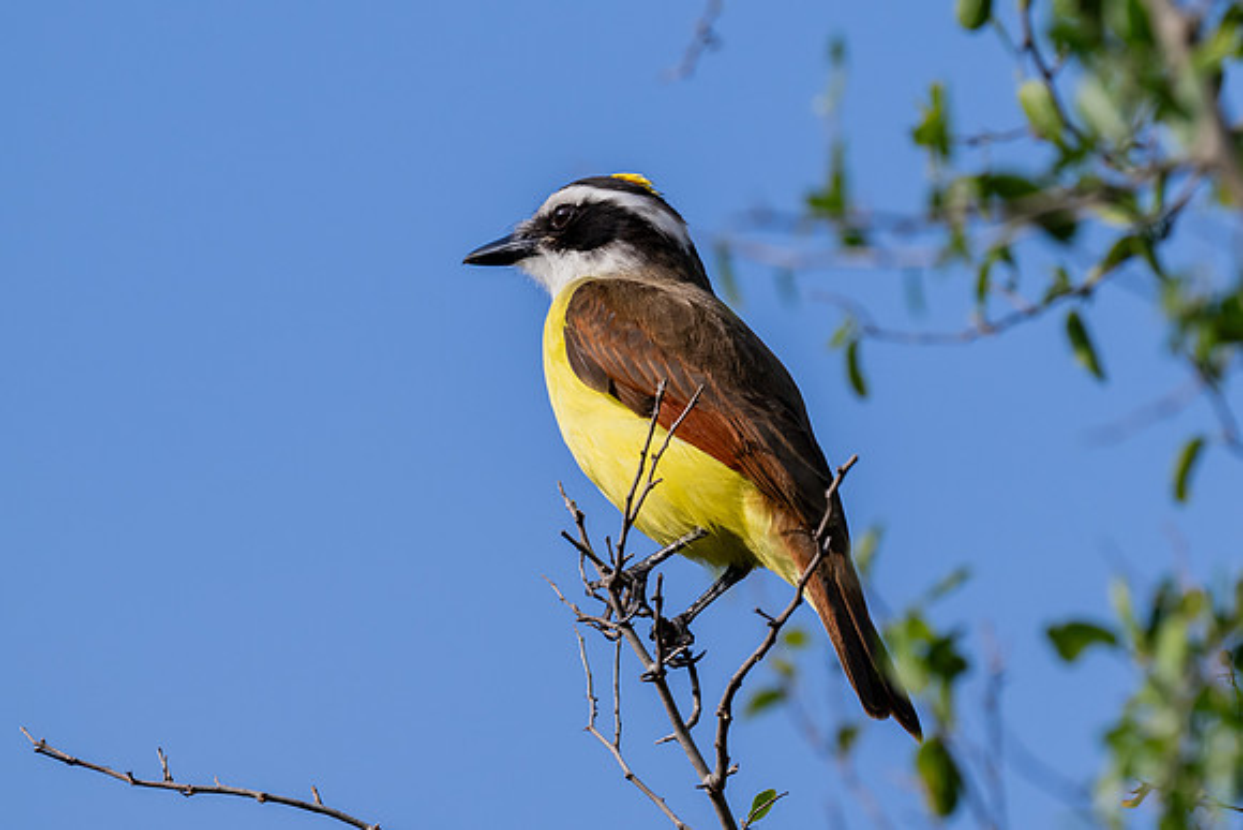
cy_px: 317
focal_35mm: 990
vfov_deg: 1.4
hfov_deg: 2.1
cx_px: 896
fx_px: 34187
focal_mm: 600
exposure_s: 1/1600
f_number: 8
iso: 500
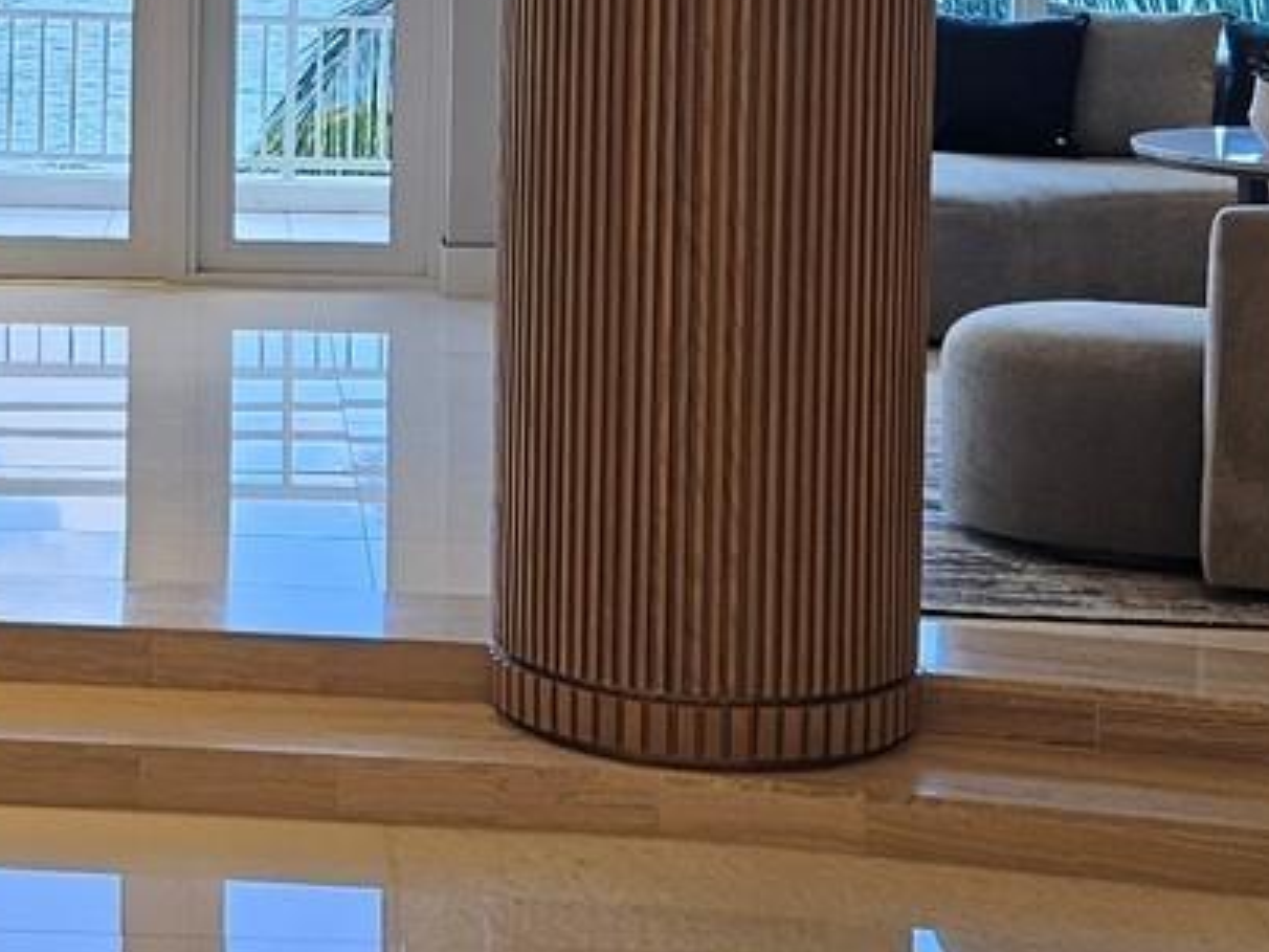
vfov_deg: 15.9
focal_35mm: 91
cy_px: -25
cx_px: 6
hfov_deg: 20.8
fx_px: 3336
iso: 32
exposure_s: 1/120
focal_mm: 5.4
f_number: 1.8
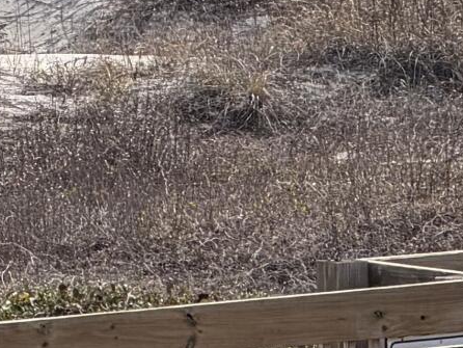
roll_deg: +1.9
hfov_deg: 2.9
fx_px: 8993
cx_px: 100
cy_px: 108
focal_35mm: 672
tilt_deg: -4.0
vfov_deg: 2.2
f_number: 2.8
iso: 25
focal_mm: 16.89
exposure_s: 1/638
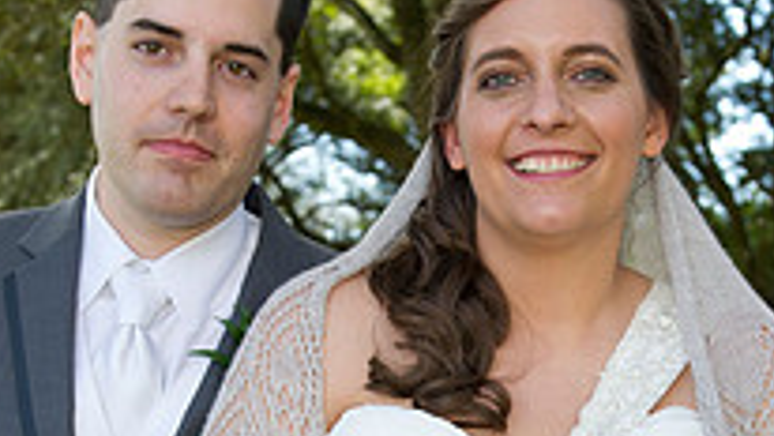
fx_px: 2299
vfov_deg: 10.6
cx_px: 488
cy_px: 534
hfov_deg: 19.1
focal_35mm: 112
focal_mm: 38
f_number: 5.6
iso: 320
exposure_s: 1/200
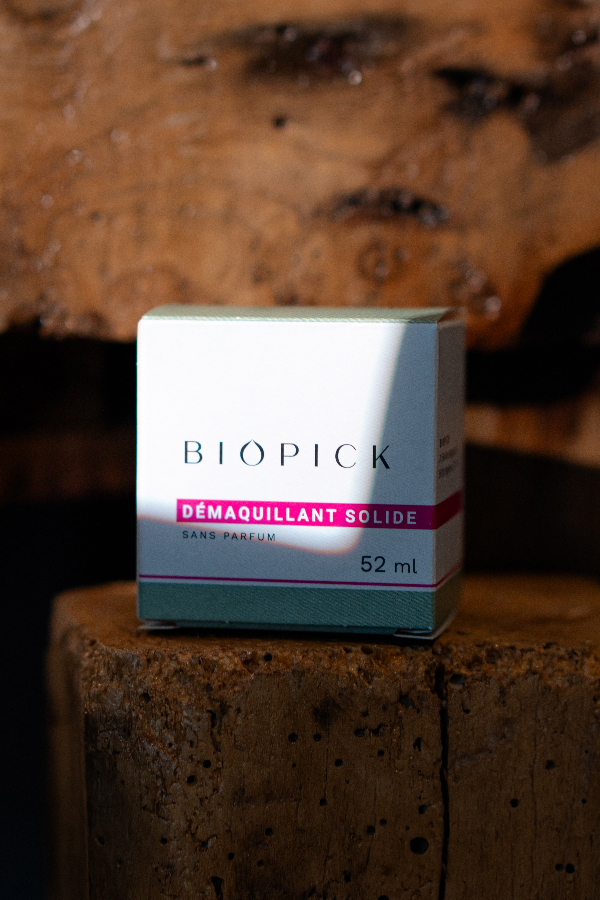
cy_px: 450
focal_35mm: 106
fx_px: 2650
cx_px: 300
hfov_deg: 12.9
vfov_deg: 19.3
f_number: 14
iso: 125
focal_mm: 71
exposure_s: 1/50
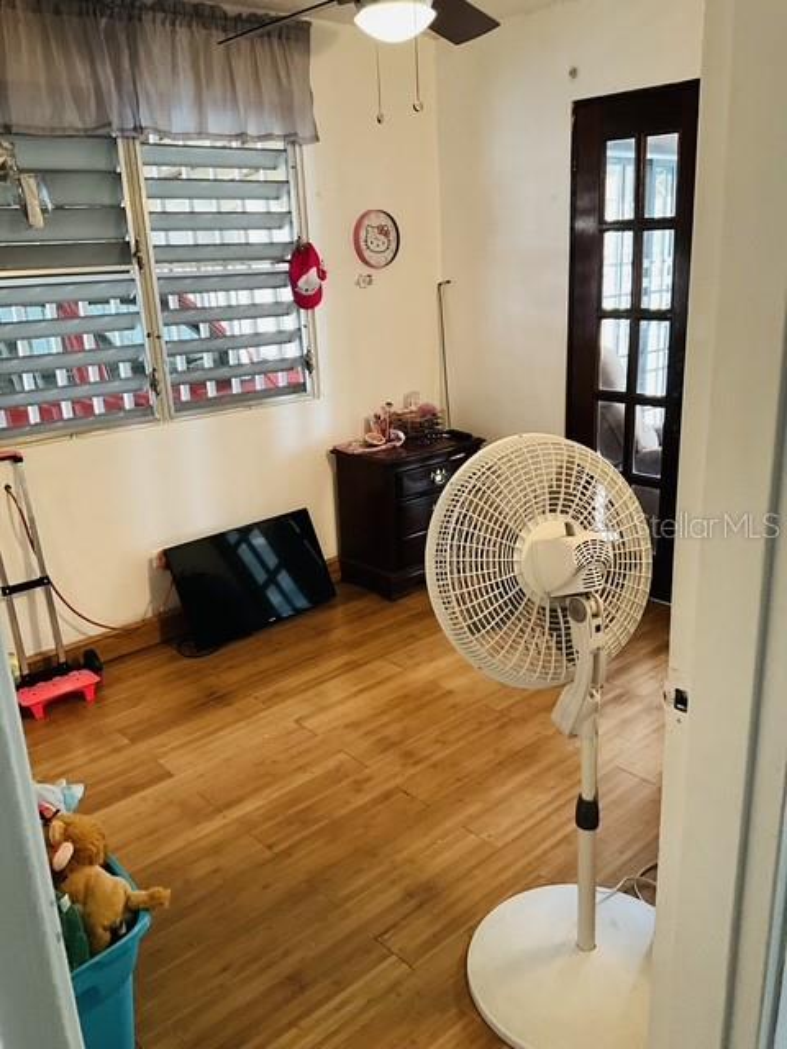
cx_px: 394
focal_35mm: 29
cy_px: 524
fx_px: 879
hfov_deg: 48.2
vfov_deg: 61.7
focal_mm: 3
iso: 200
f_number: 1.8
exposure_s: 1/40
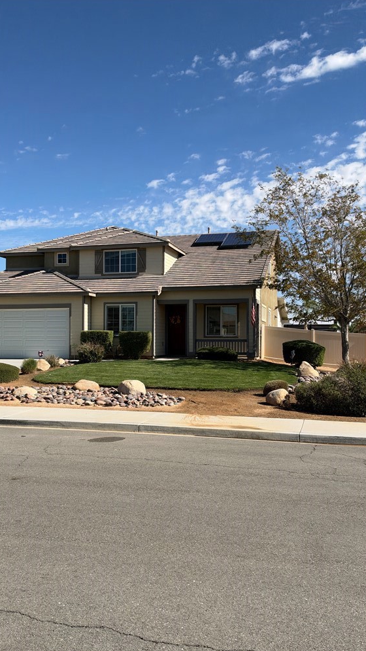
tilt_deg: +2.2
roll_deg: -0.5
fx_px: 638
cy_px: 333
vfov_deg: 54.0
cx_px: 123
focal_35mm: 37
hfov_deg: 31.8
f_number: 1.8
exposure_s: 1/6536
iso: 80
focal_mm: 6.93
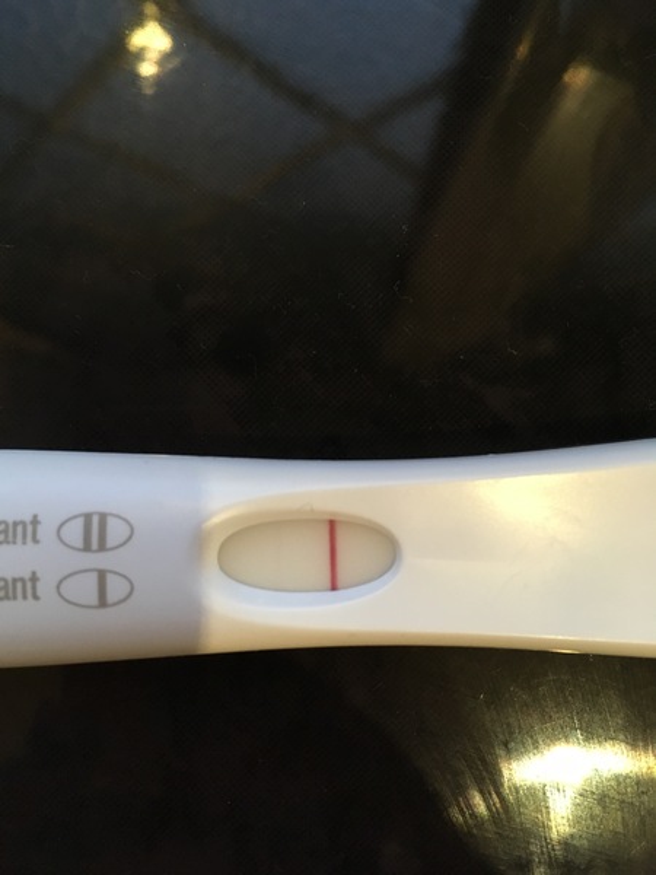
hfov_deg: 48.2
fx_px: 733
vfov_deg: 61.7
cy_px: 438
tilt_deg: -88.1
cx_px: 328
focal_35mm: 29
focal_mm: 4.15
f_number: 2.2
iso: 250
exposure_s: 1/33
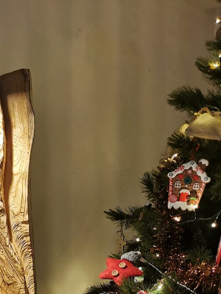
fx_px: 468
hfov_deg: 25.9
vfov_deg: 33.0
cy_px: 269
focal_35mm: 55
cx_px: 29
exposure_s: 1/100
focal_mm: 5.58
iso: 320
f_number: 1.8
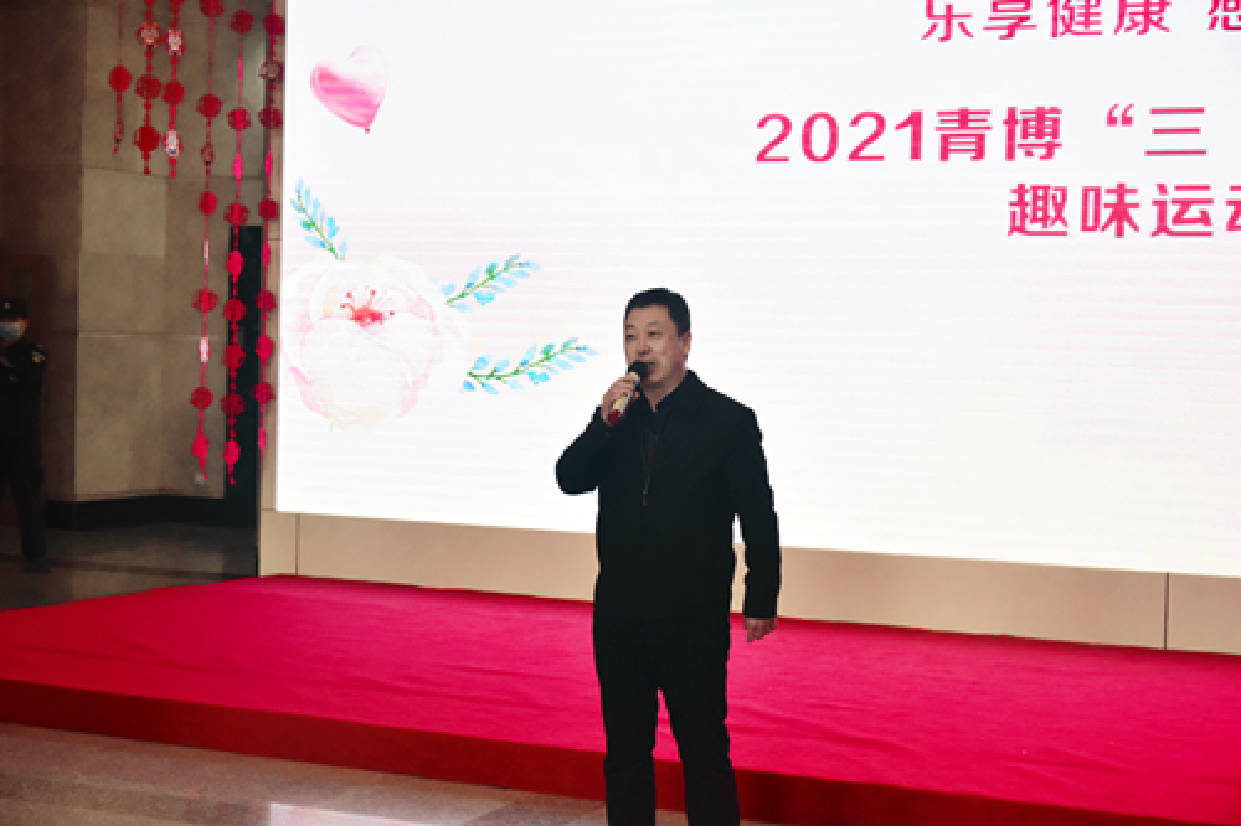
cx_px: 620
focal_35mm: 62
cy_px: 413
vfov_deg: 21.9
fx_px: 2136
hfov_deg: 32.4
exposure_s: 1/200
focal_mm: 62
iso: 3200
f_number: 6.3
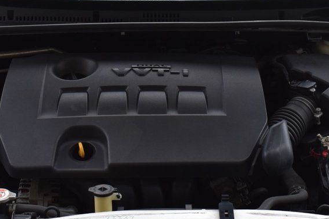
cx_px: 185
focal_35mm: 87
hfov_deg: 23.4
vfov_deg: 15.6
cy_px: 63
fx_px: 795
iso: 400
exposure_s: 1/250
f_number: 10
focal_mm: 32
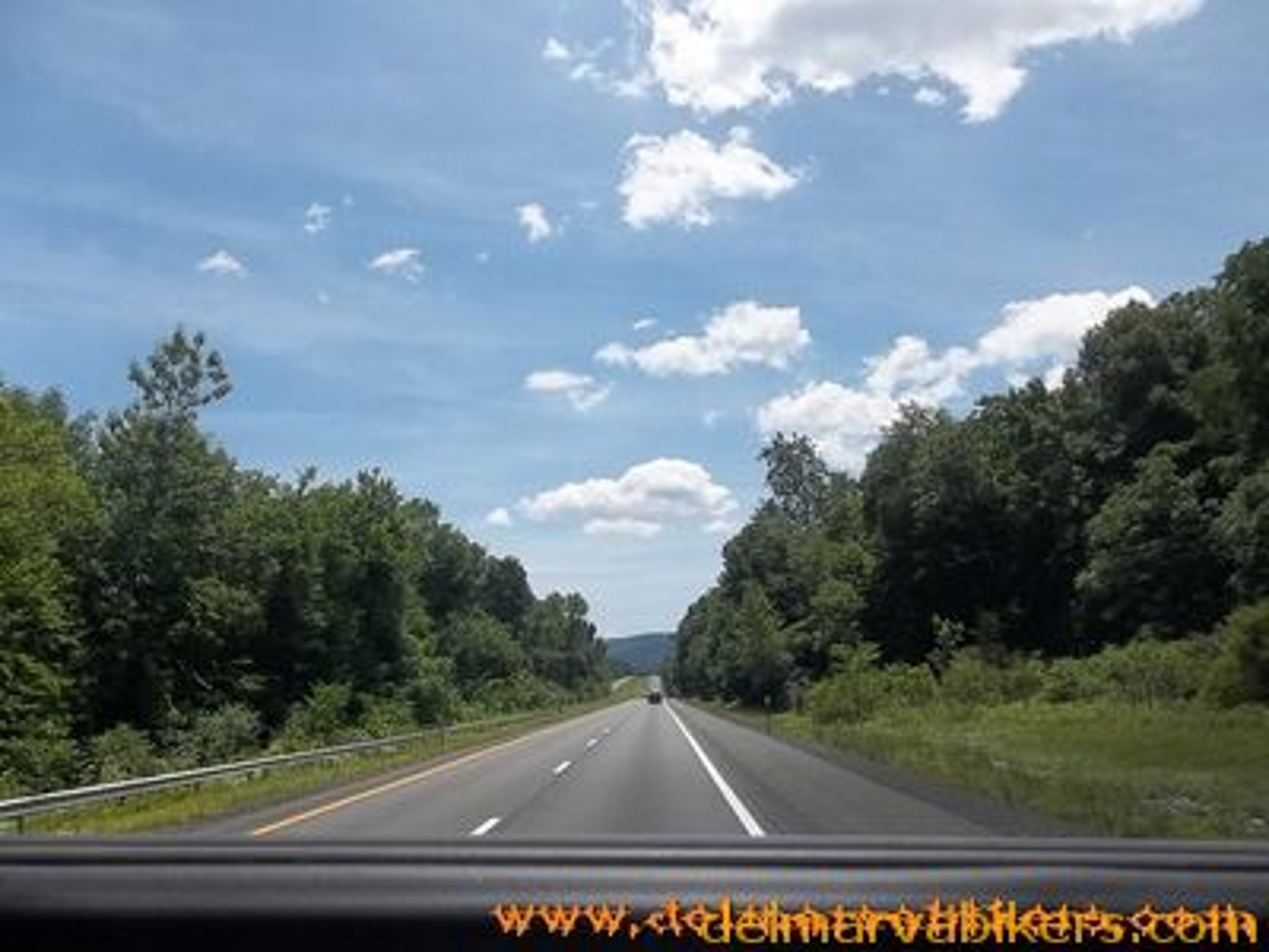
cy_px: 476
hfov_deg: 65.3
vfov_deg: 51.4
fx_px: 990
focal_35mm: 27
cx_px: 634
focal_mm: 4.9
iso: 80
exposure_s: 1/250
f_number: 8.9
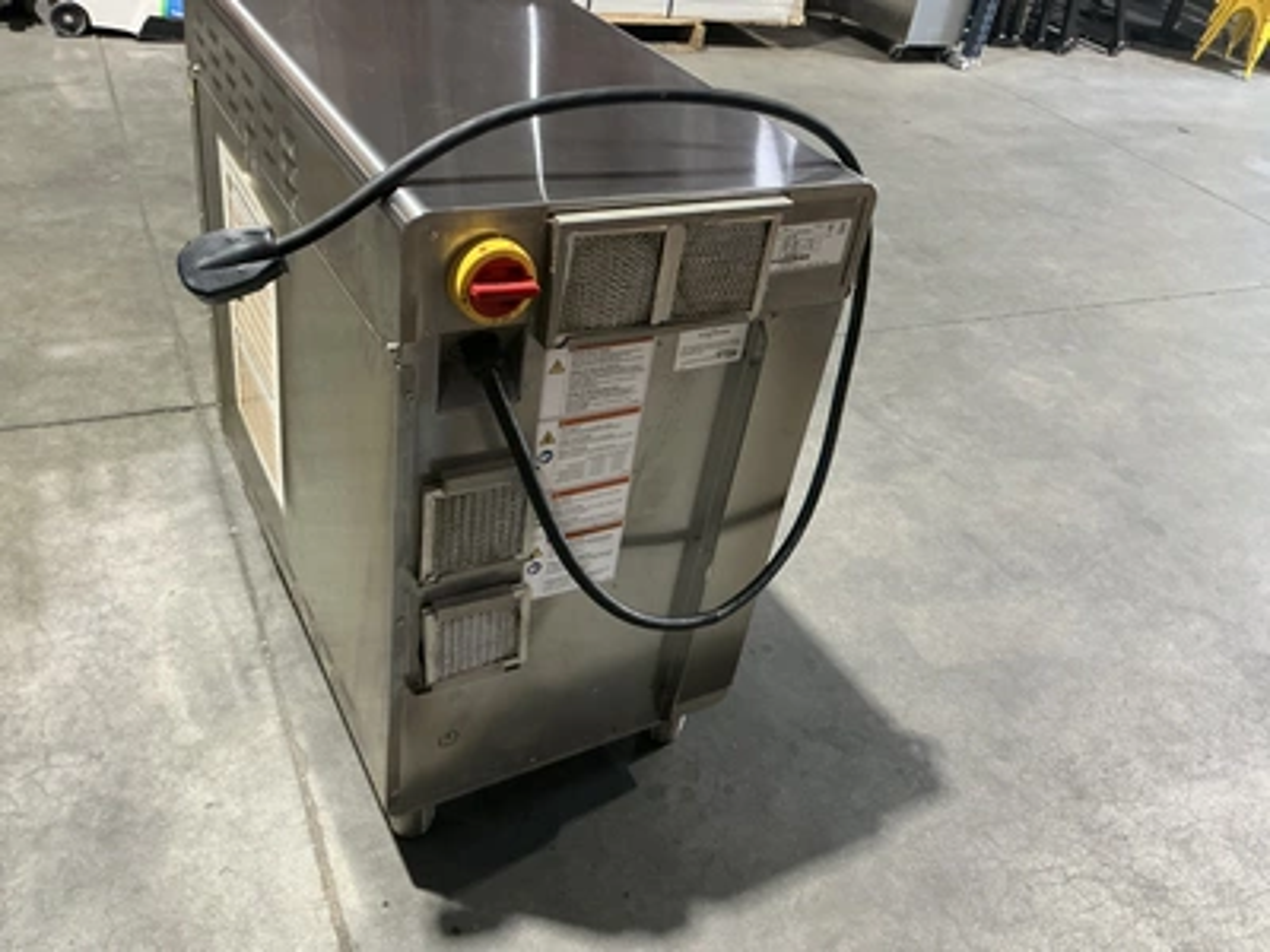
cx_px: 635
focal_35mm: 28
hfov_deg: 63.4
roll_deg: -10.6
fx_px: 1027
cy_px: 476
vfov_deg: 49.7
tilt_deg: -36.2
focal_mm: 3
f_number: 1.8
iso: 320
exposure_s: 1/51
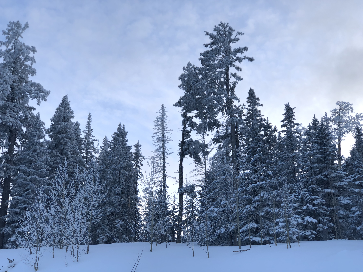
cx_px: 182
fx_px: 598
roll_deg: +1.1
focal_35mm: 57
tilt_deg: +21.4
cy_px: 136
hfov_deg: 33.8
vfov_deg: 25.7
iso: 20
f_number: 2.8
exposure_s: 1/125
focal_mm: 6.6
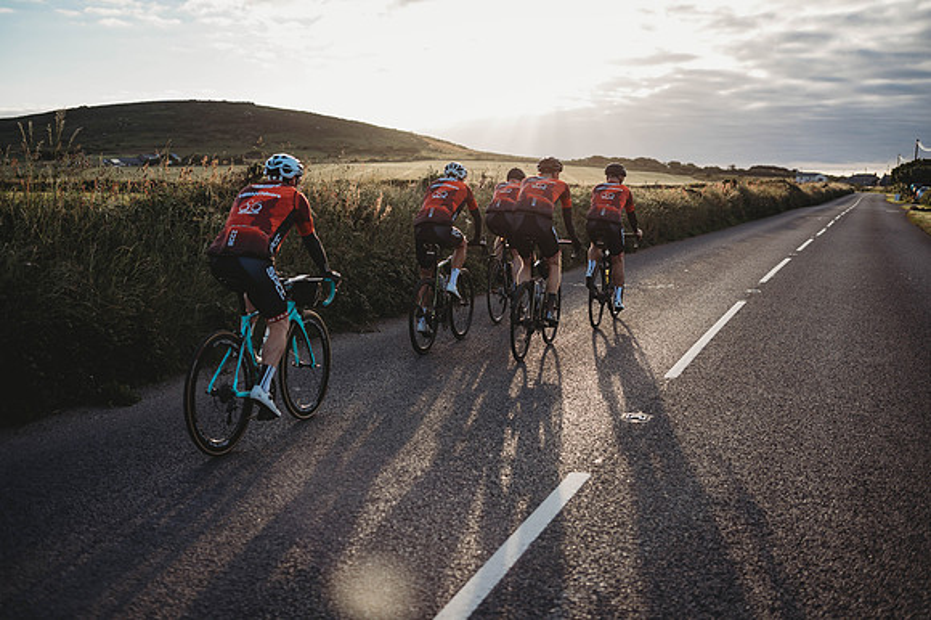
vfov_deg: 33.4
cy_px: 310
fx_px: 1034
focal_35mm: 40
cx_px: 466
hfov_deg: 48.5
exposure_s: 1/800
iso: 100
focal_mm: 40
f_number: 2.5
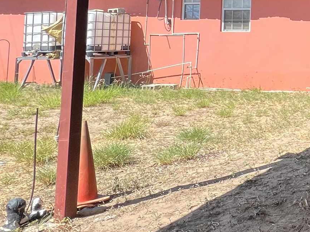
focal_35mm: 46
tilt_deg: +3.3
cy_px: 7
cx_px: 432
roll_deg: +0.2
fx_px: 412
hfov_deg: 29.9
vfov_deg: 29.7
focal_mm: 1.57
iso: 32
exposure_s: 1/589
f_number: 1.8
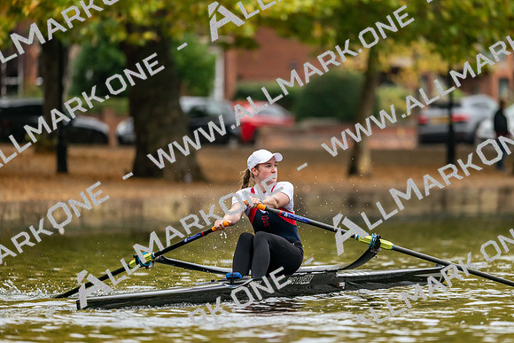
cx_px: 257
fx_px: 5712
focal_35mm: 400
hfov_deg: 5.2
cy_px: 172
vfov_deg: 3.4
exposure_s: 1/2500
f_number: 4.5
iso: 2000
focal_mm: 400
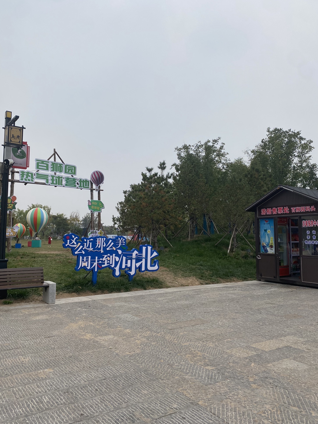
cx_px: 157
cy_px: 210
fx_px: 331
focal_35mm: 27
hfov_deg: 51.3
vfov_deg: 65.3
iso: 32
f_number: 1.8
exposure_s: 1/2028
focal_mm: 4.25
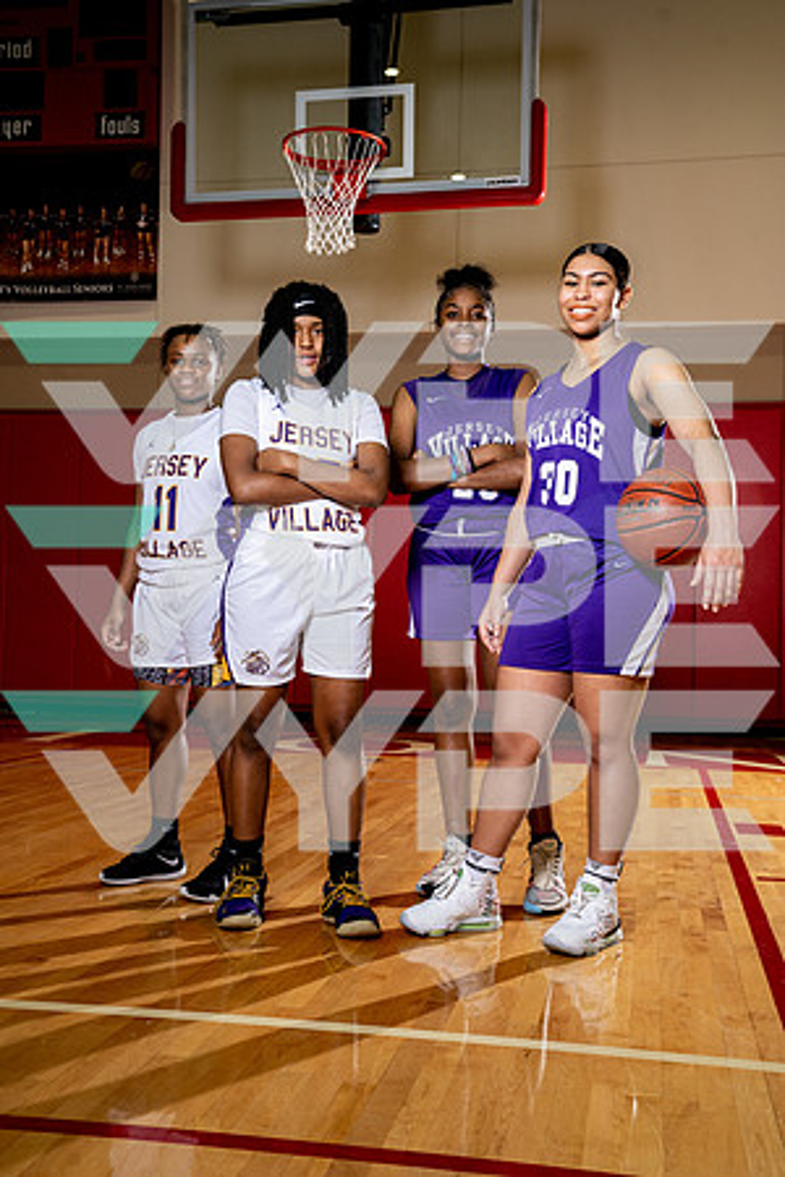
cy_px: 588
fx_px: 1341
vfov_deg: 47.4
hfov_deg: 32.6
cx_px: 392
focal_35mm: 41
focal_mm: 41
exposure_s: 1/250
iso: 500
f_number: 5.6
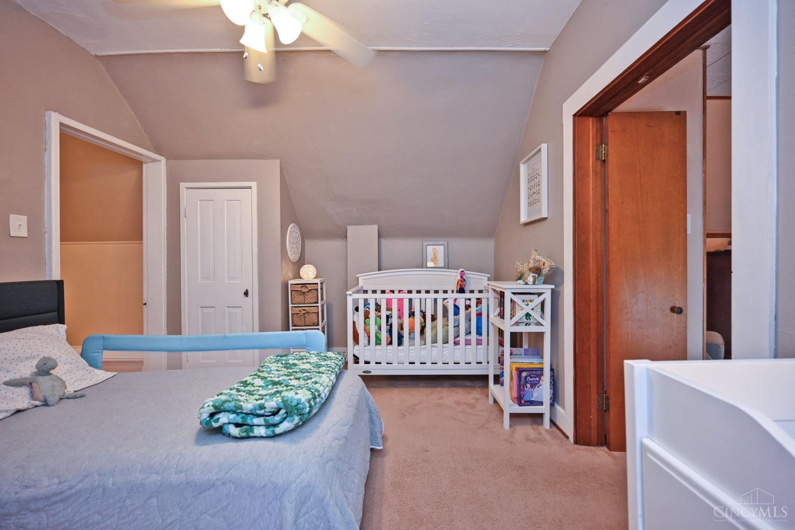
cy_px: 265
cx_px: 398
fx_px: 309
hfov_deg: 104.3
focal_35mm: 14
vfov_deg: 81.2
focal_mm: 14
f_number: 4
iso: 800
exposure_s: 1/60
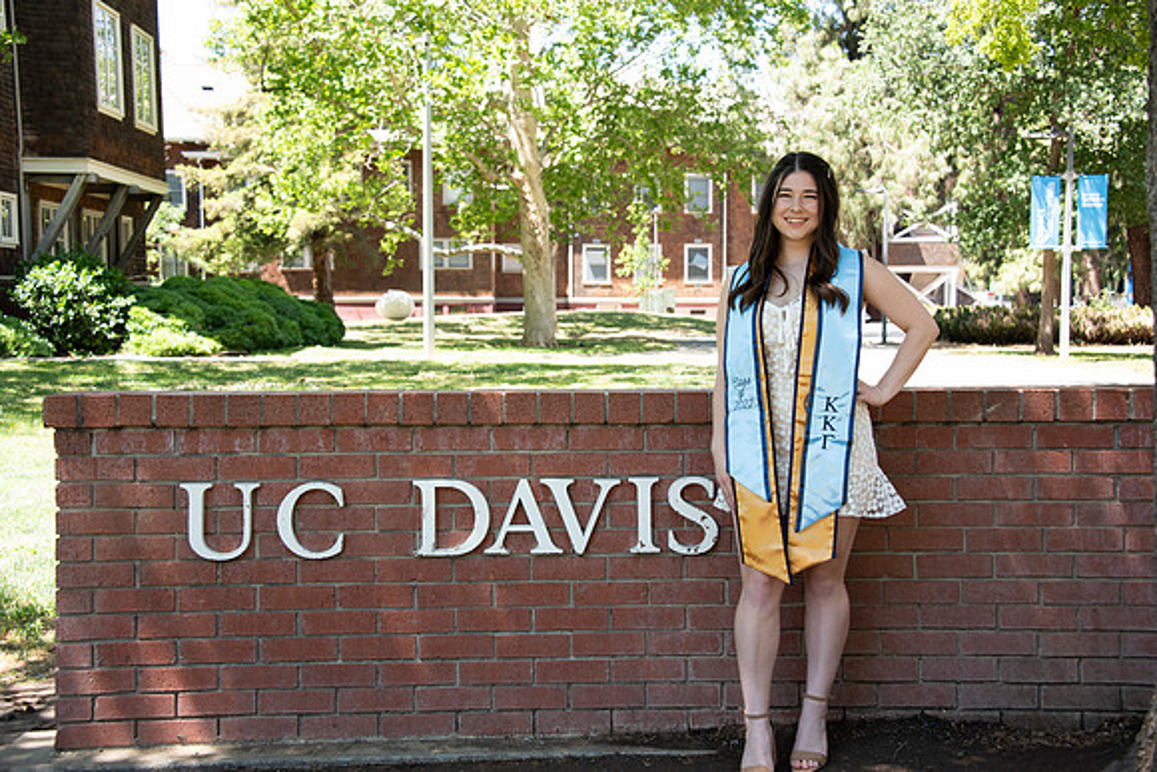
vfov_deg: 27.0
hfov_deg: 39.6
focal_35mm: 50
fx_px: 1607
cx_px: 578
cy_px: 386
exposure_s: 1/320
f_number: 5.6
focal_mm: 50
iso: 640
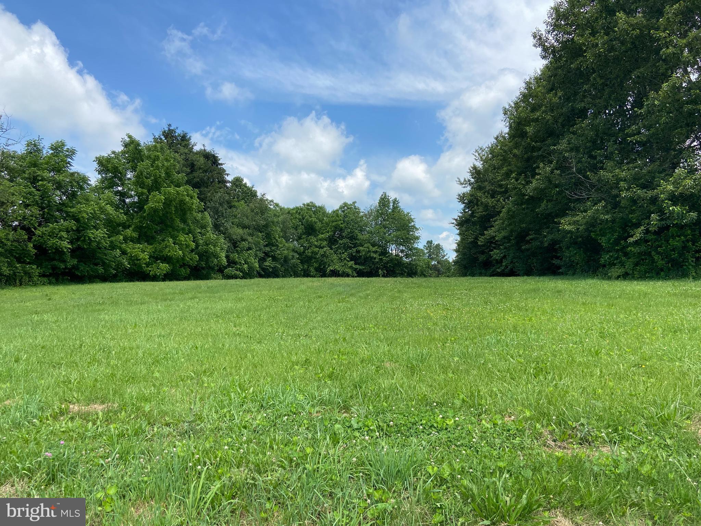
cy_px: 263
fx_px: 527
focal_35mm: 26
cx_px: 350
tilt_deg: +2.2
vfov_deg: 53.1
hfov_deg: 67.3
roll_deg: +0.8
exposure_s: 1/2222
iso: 32
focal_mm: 4.25
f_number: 1.8
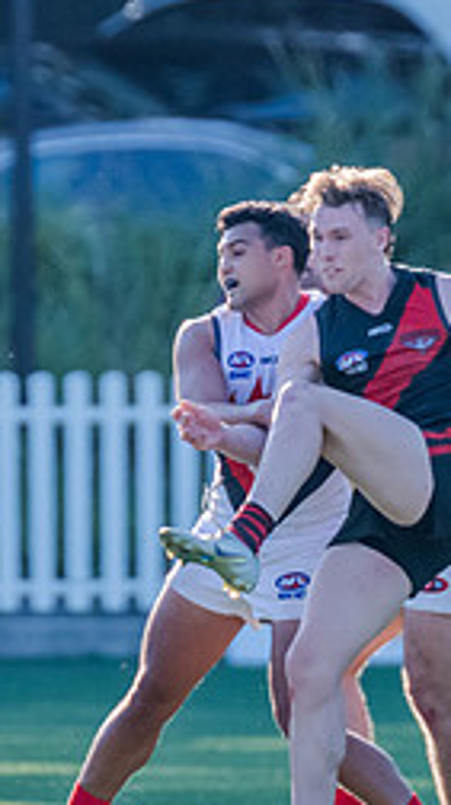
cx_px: 346
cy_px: 444
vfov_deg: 1.5
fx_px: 30994
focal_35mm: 1452
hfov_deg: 0.8
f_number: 5
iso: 800
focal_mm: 380
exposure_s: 1/1600
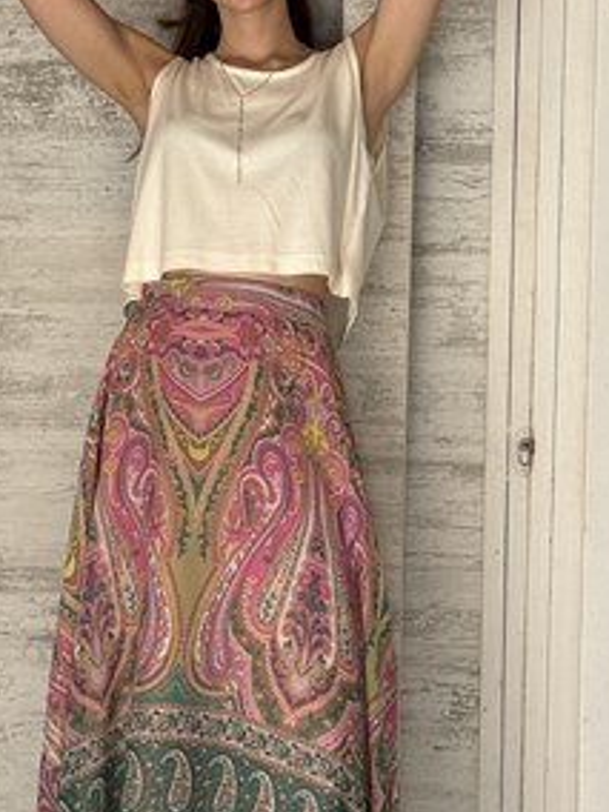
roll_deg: -1.3
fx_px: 2111
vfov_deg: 21.8
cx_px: 280
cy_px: 413
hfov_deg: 16.4
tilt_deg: +4.9
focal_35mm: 90
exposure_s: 1/232
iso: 64
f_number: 1.78
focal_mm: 6.76
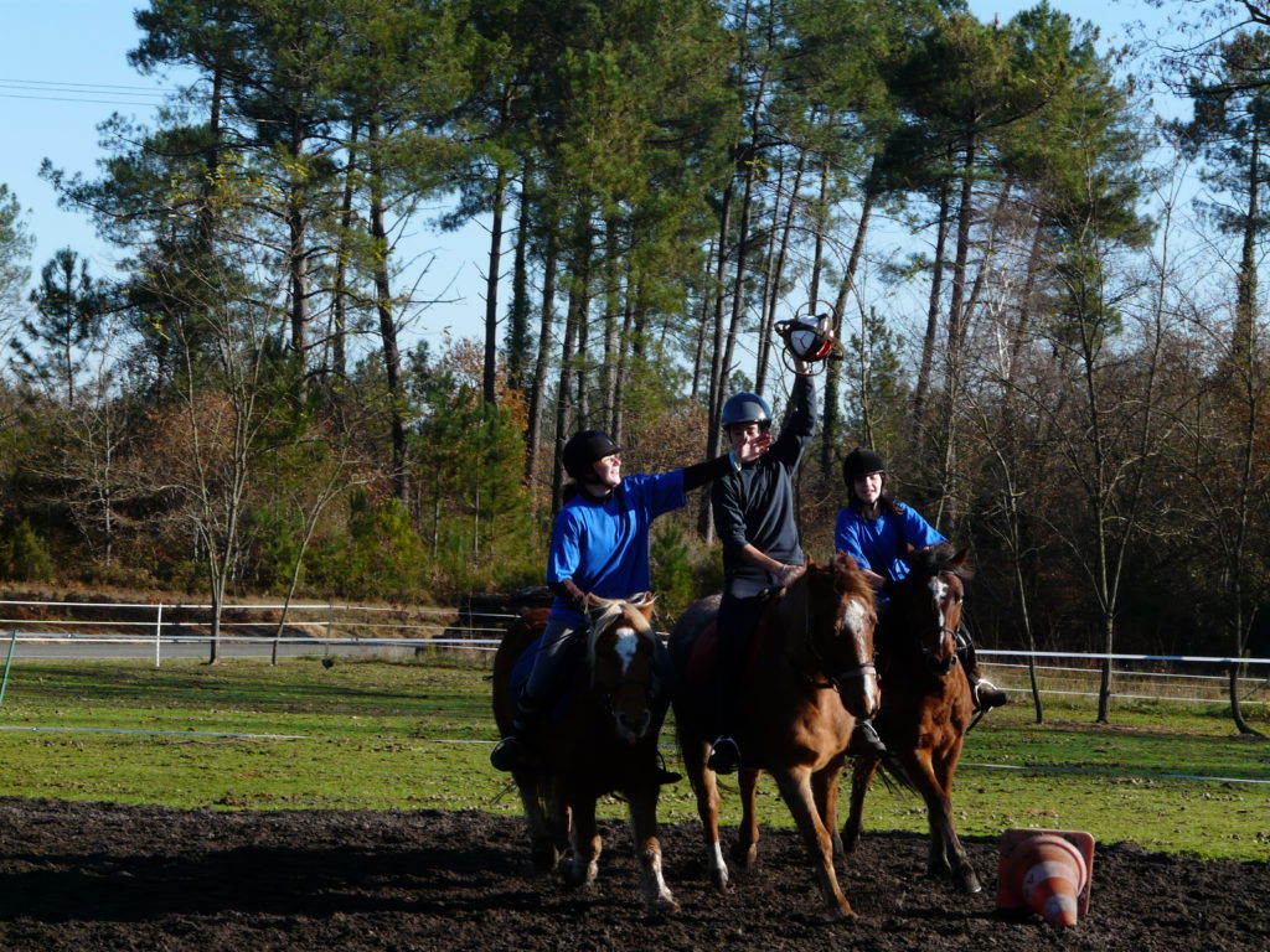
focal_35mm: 109
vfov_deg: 13.6
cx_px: 635
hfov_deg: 18.0
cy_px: 476
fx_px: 3999
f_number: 5.6
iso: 100
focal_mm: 18
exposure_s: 1/250
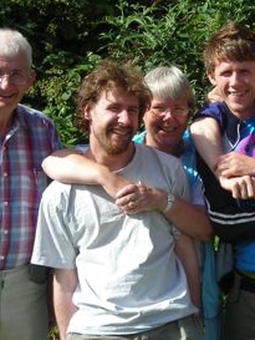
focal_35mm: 89
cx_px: 206
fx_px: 873
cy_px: 196
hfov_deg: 16.5
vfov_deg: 22.0
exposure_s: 1/170
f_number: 6.4
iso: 50
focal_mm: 6.3
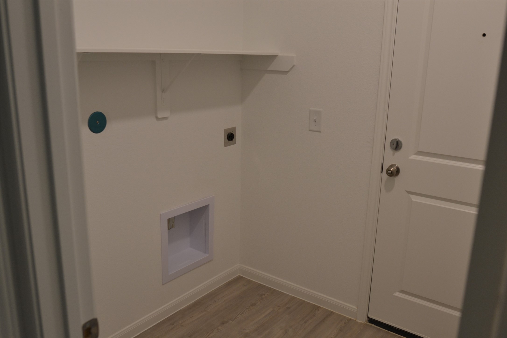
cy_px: 169
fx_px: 422
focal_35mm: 30
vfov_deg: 43.6
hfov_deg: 61.9
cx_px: 254
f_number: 3.5
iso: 400
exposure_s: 1/60
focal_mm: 20
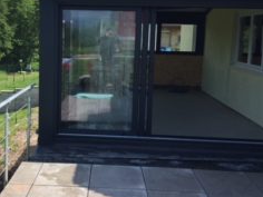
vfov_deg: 33.3
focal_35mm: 43
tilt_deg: -6.8
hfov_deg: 43.2
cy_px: 67
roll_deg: -2.2
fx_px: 327
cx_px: 87
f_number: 2.2
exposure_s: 1/1522
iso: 32
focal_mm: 4.15
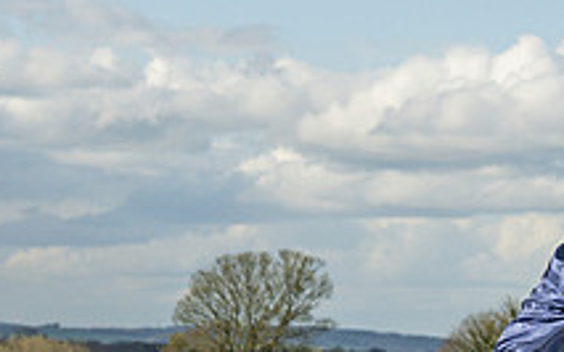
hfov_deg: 7.1
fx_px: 4564
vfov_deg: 4.4
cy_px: 498
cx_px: 526
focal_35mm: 297
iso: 200
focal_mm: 50
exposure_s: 1/1600
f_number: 4
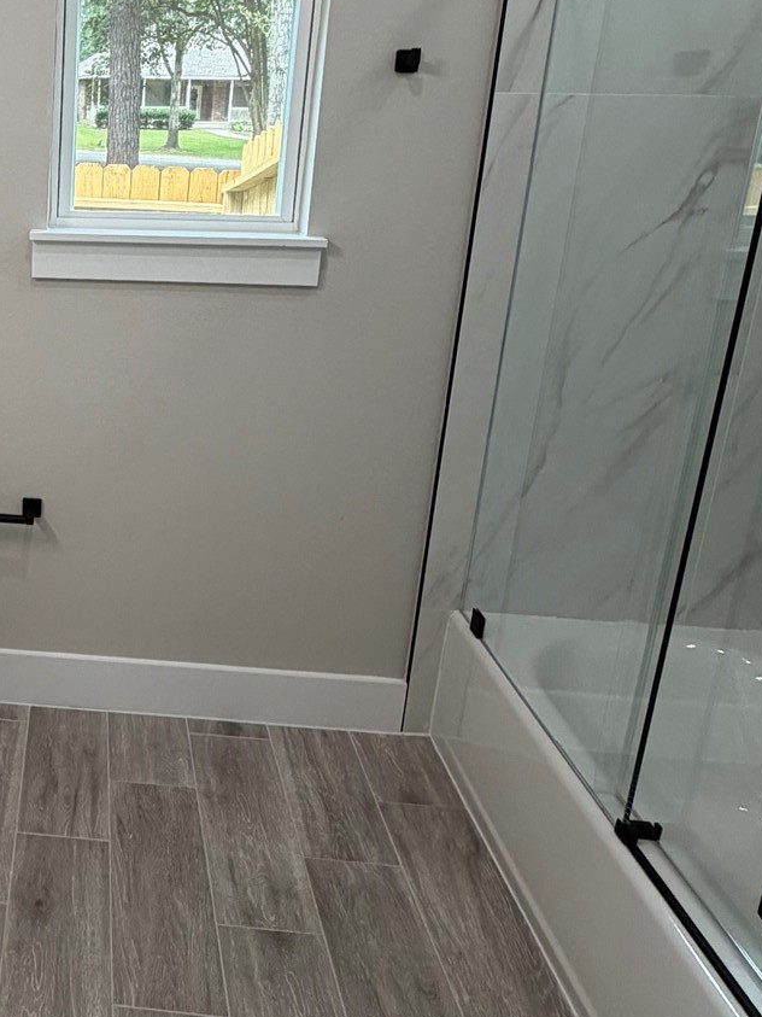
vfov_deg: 53.3
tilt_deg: -15.0
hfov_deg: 36.9
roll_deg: -0.2
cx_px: -22
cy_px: 378
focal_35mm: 34
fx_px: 998
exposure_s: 1/120
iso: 125
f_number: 2.2
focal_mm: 2.22
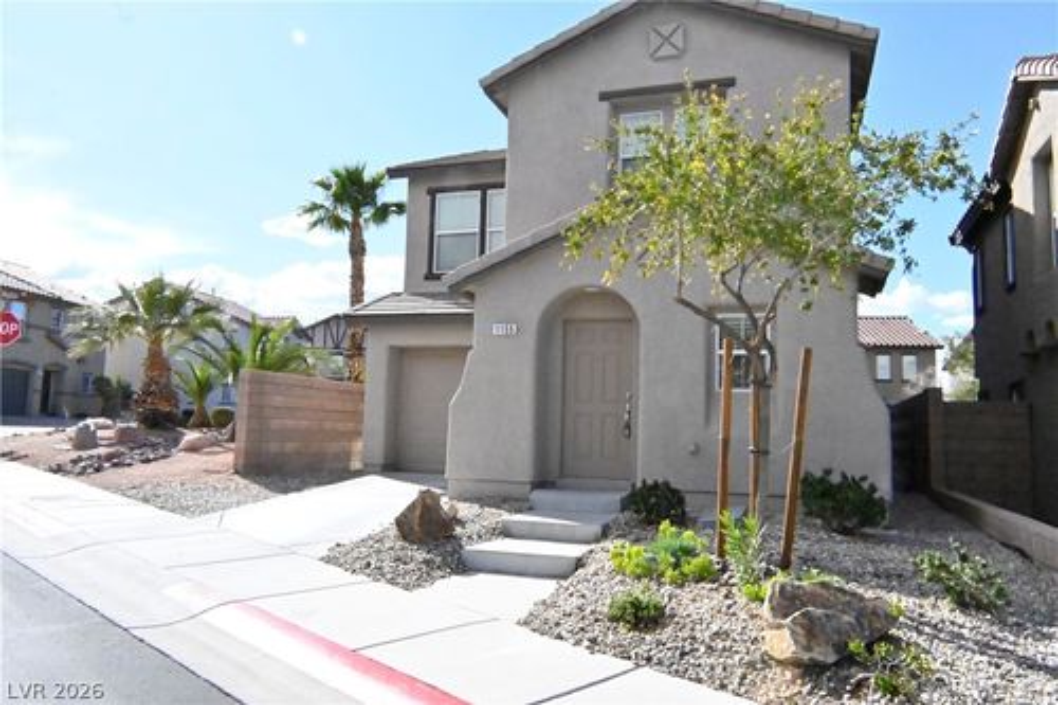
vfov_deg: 47.9
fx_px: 793
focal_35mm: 27
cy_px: 352
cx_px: 529
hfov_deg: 67.4
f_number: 22
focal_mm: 18
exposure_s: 1/3200
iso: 16000
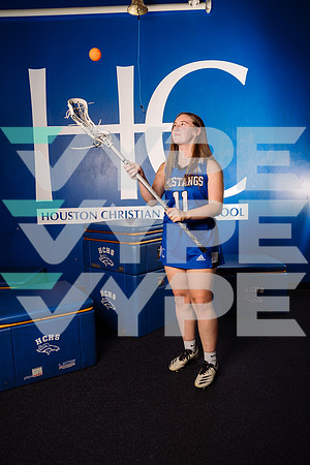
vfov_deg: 63.7
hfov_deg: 45.0
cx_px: 155
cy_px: 232
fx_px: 375
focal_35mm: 29
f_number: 7.1
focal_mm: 29
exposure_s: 1/250
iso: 200
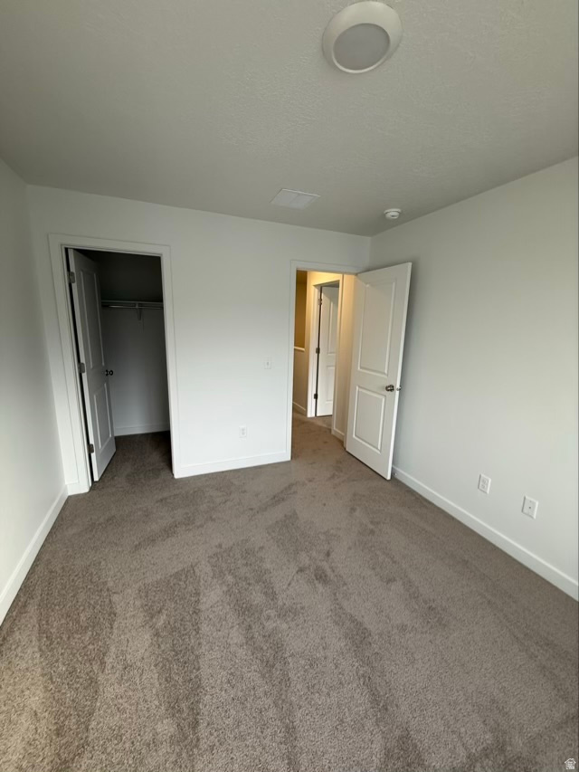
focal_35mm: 14
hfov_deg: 85.7
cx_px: 290
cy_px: 386
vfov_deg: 102.1
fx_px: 312
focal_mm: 2.22
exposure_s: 1/99
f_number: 2.2
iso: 125
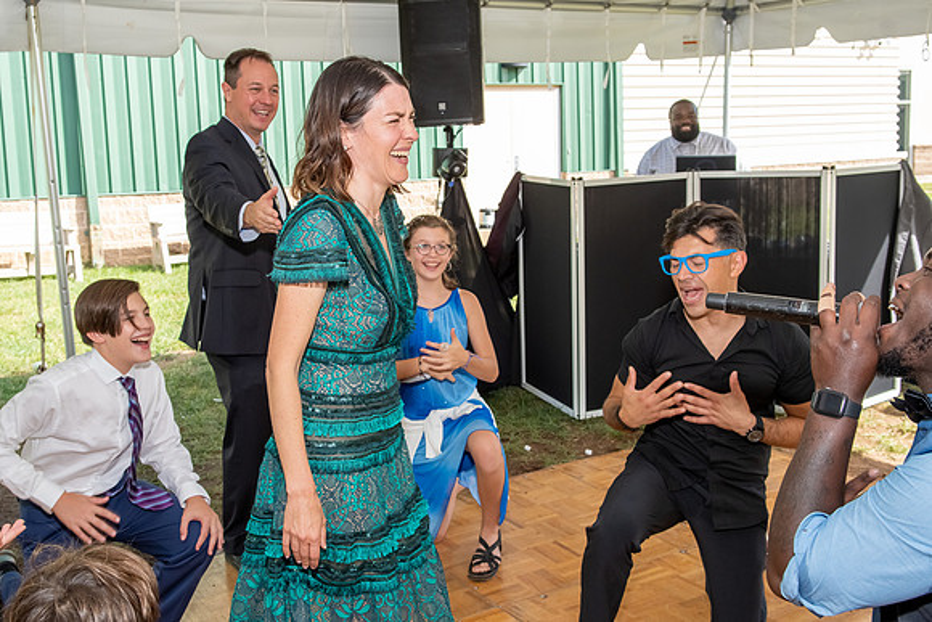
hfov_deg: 48.3
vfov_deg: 33.4
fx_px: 1037
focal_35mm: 40
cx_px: 416
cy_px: 287
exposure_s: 1/250
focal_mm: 24
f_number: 6.3
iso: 400
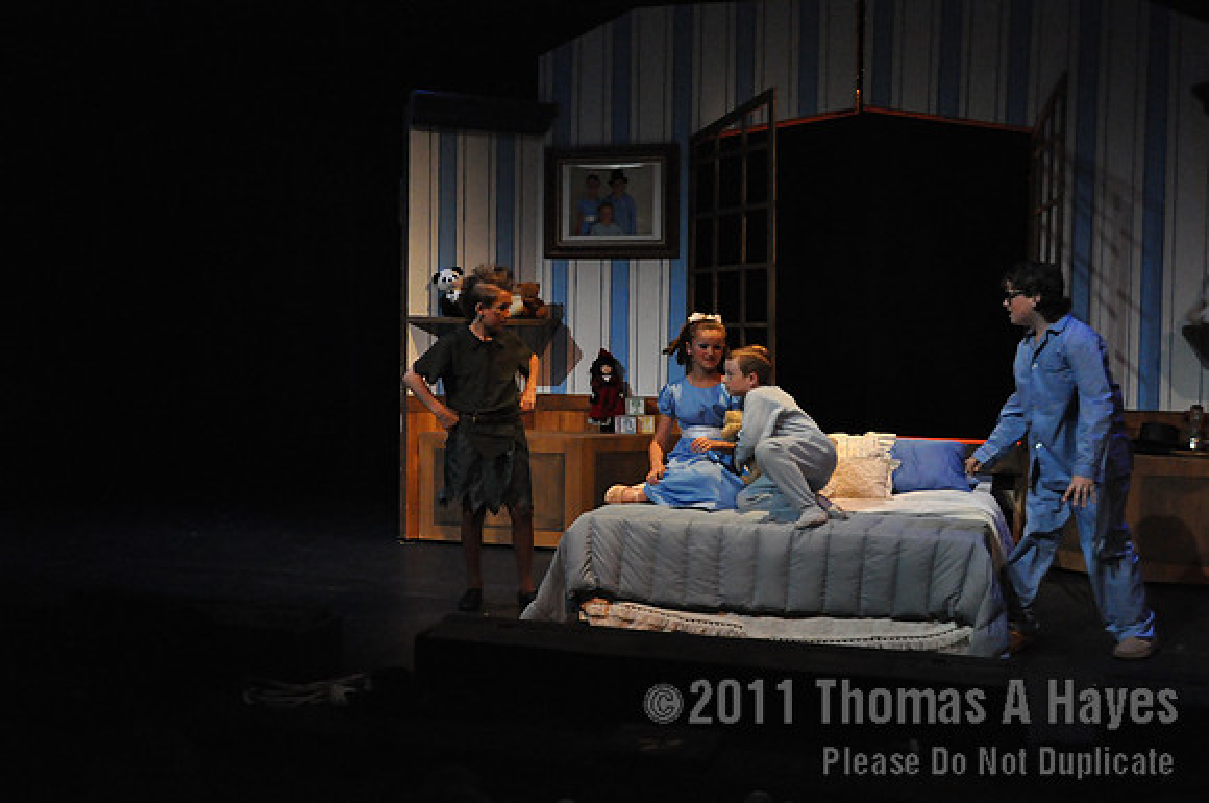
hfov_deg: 49.6
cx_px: 604
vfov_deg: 34.1
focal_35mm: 39
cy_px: 402
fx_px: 1308
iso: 3200
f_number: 4.2
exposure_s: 1/160
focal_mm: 26
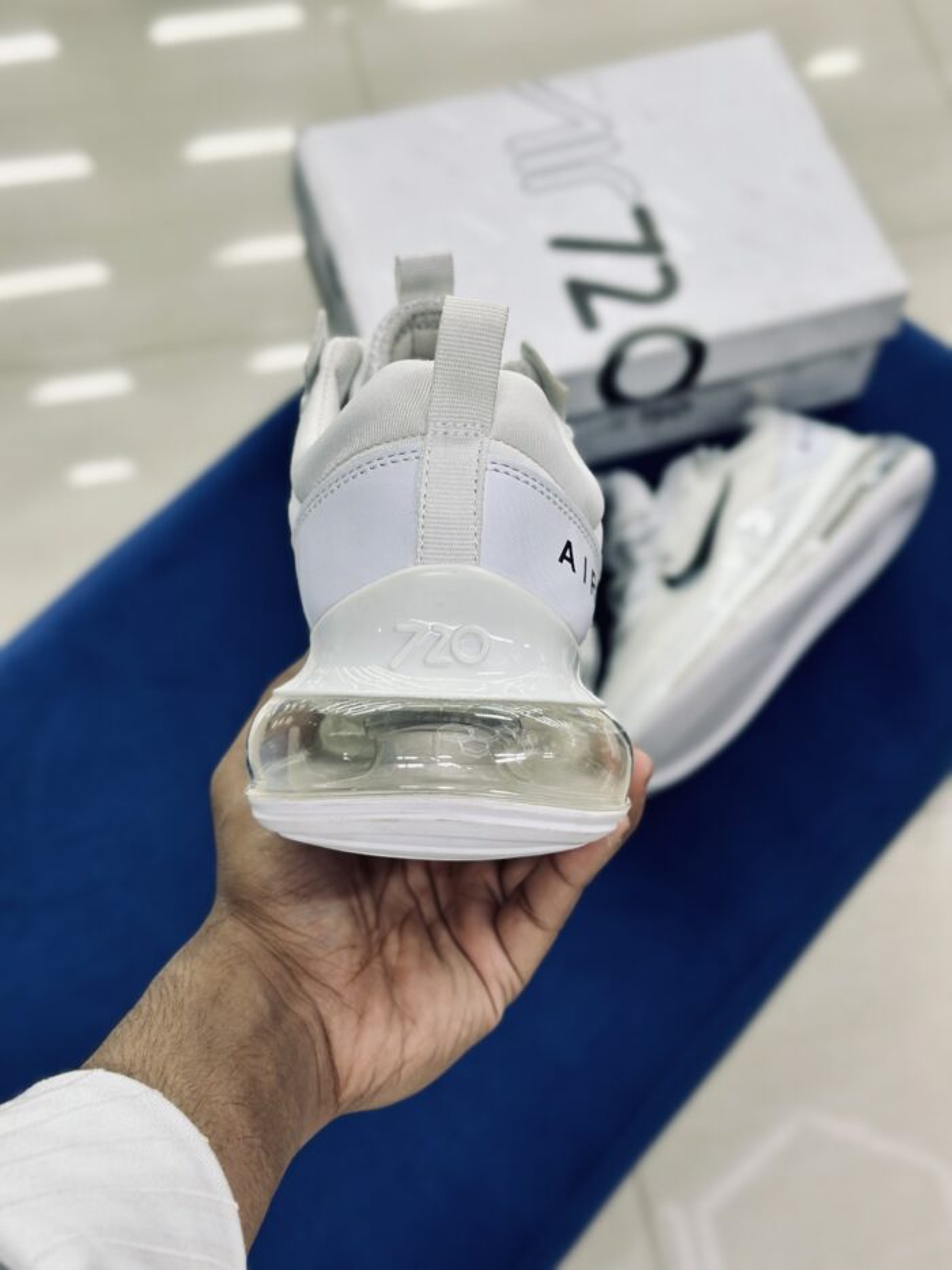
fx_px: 1760
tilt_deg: -60.9
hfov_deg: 30.3
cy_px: 635
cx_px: 476
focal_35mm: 48
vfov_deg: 39.7
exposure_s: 1/136
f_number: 1.78
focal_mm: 6.86
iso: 64
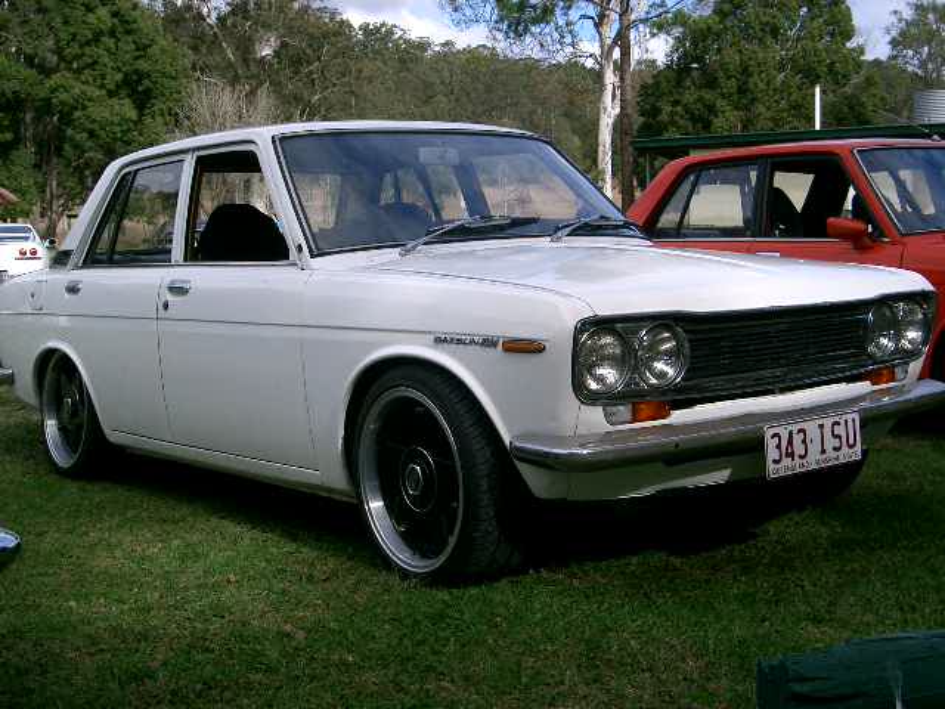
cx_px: 472
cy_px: 354
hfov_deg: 42.9
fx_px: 1201
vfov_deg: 32.9
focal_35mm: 44
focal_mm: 9.2
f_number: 5
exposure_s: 1/500
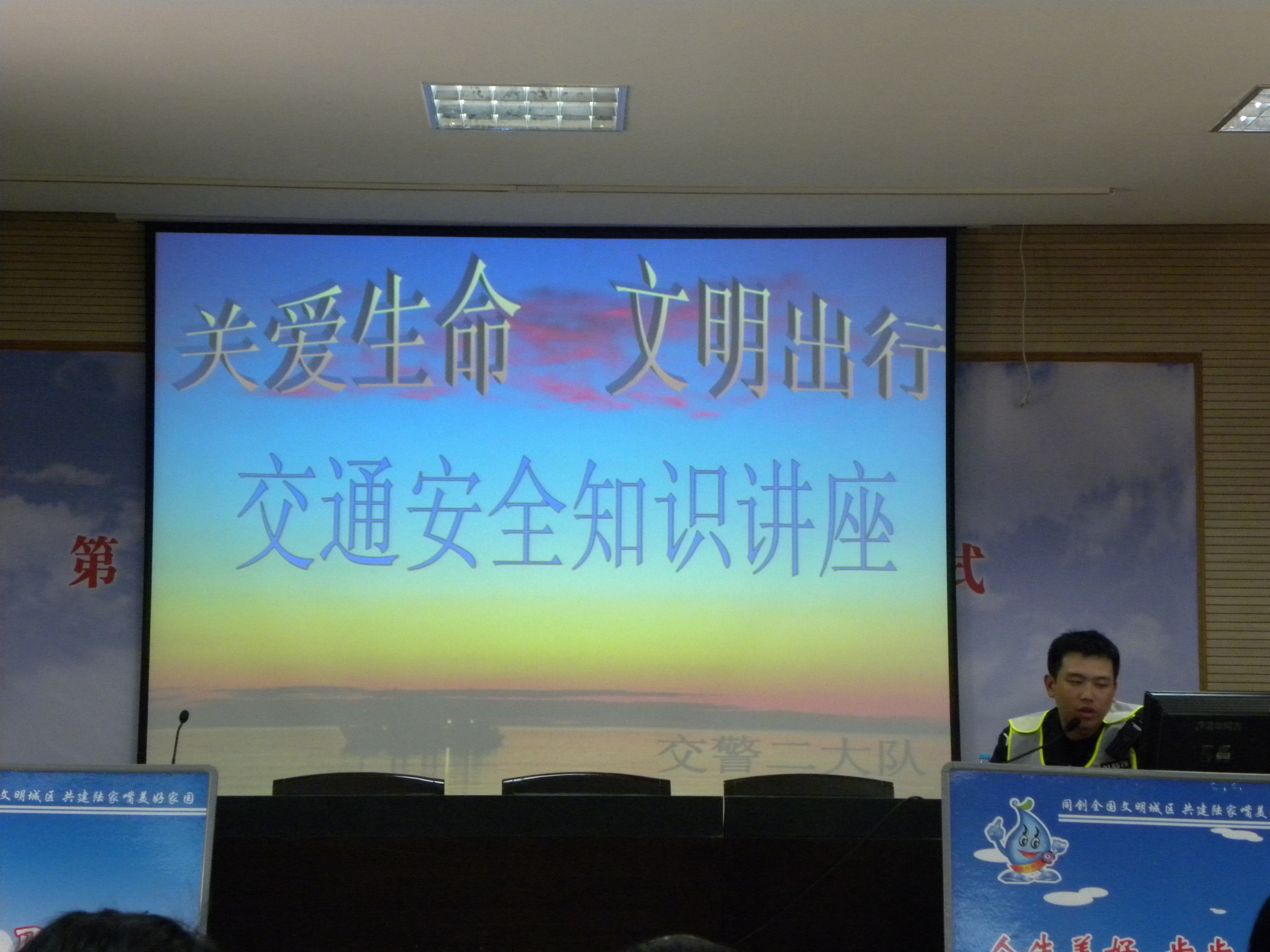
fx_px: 2752
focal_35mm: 75
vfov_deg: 19.6
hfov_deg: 26.0
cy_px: 476
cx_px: 635
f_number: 4
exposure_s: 1/34.7
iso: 400
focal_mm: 13.4
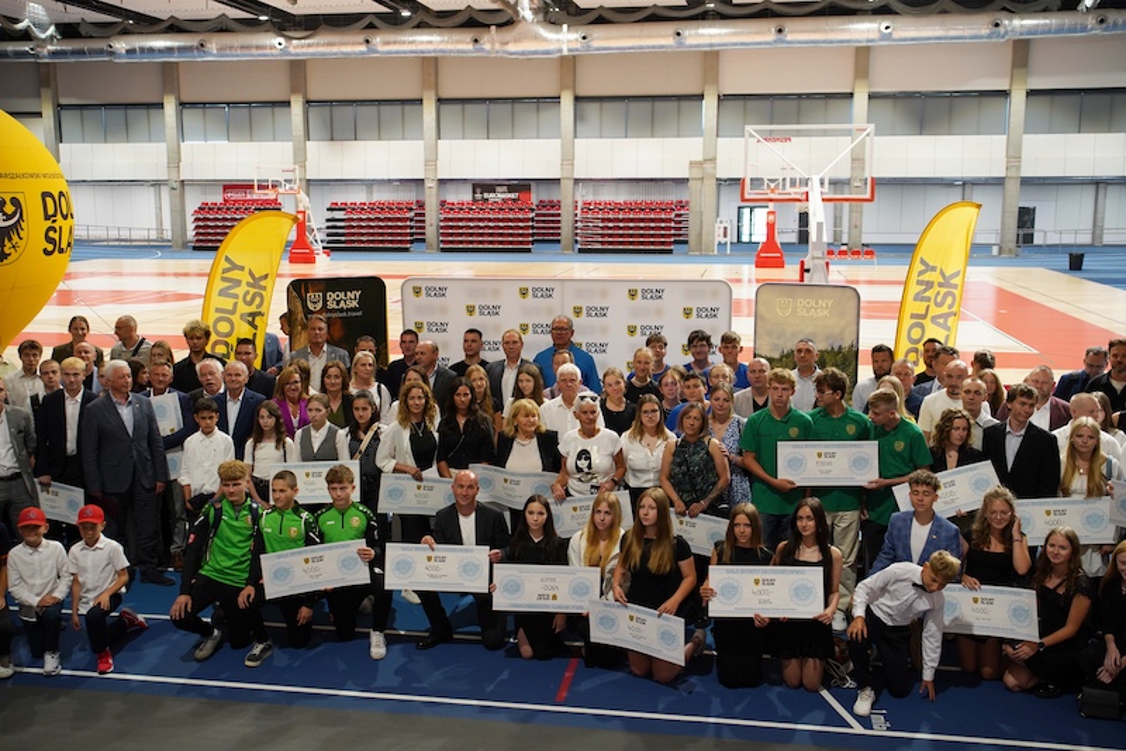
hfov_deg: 54.4
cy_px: 376
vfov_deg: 37.8
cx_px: 563
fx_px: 1094
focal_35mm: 35
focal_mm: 35
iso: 1600
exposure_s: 1/160
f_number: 2.8
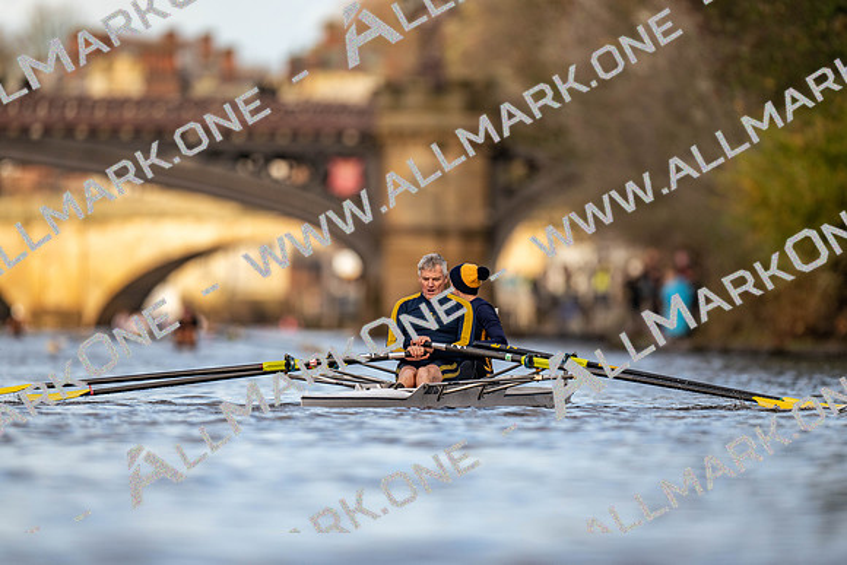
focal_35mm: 600
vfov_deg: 2.3
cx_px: 424
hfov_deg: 3.4
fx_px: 14119
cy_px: 282
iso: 560
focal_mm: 600
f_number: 4
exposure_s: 1/2500
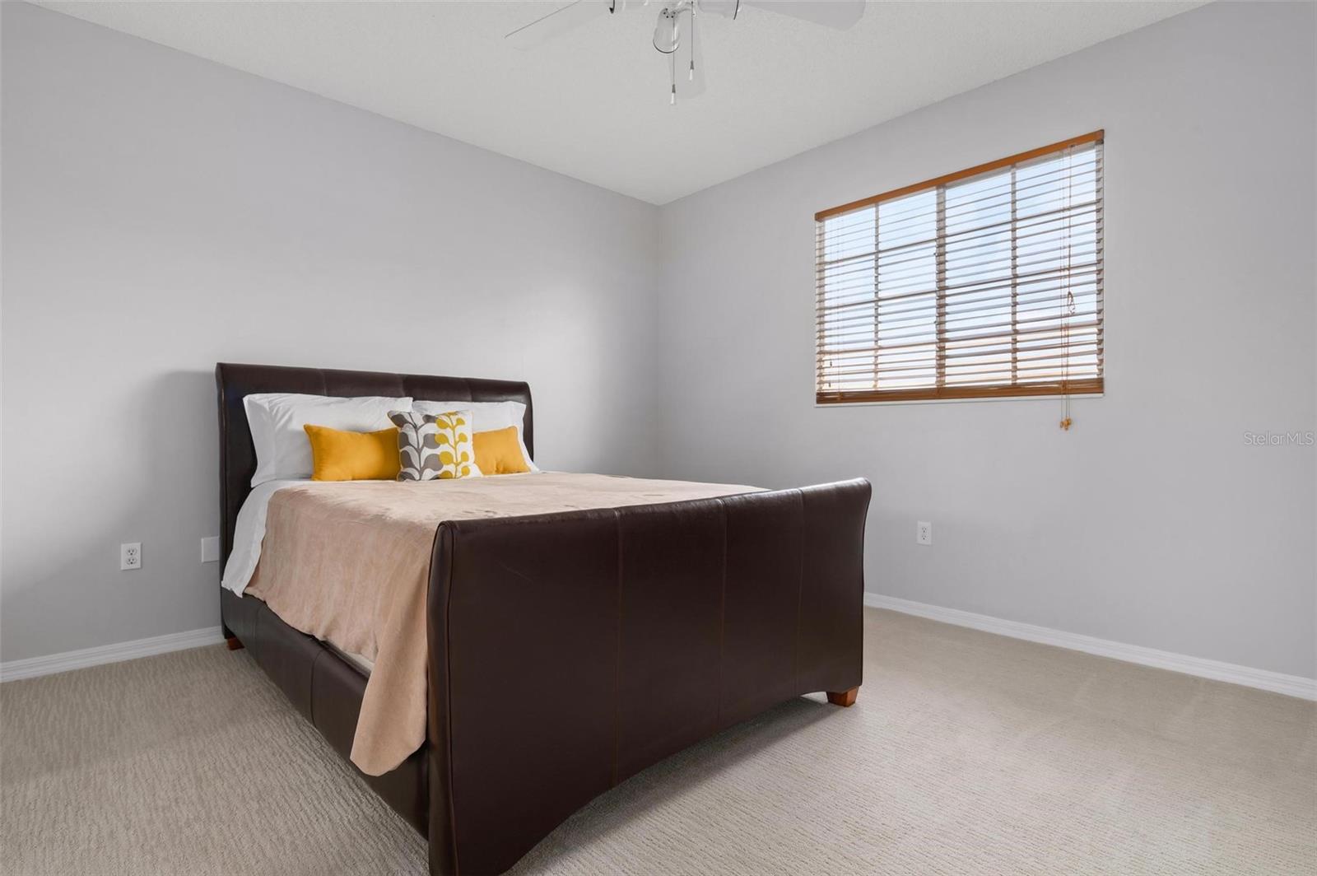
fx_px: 621
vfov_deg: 70.3
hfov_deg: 93.3
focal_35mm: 17
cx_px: 658
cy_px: 438
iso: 400
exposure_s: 1/25
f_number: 8
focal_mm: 17
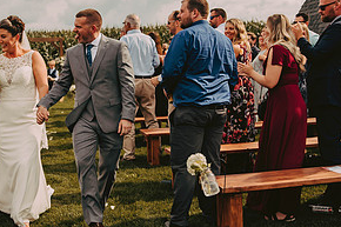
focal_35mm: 56
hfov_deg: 35.4
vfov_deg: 24.0
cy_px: 62
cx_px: 119
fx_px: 530
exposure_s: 1/2000
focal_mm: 28
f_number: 2.8
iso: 250
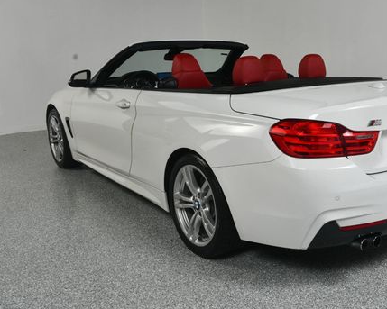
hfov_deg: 42.9
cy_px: 143
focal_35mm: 42
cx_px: 273
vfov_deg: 35.6
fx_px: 481
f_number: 13
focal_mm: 20
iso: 100
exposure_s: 1/160
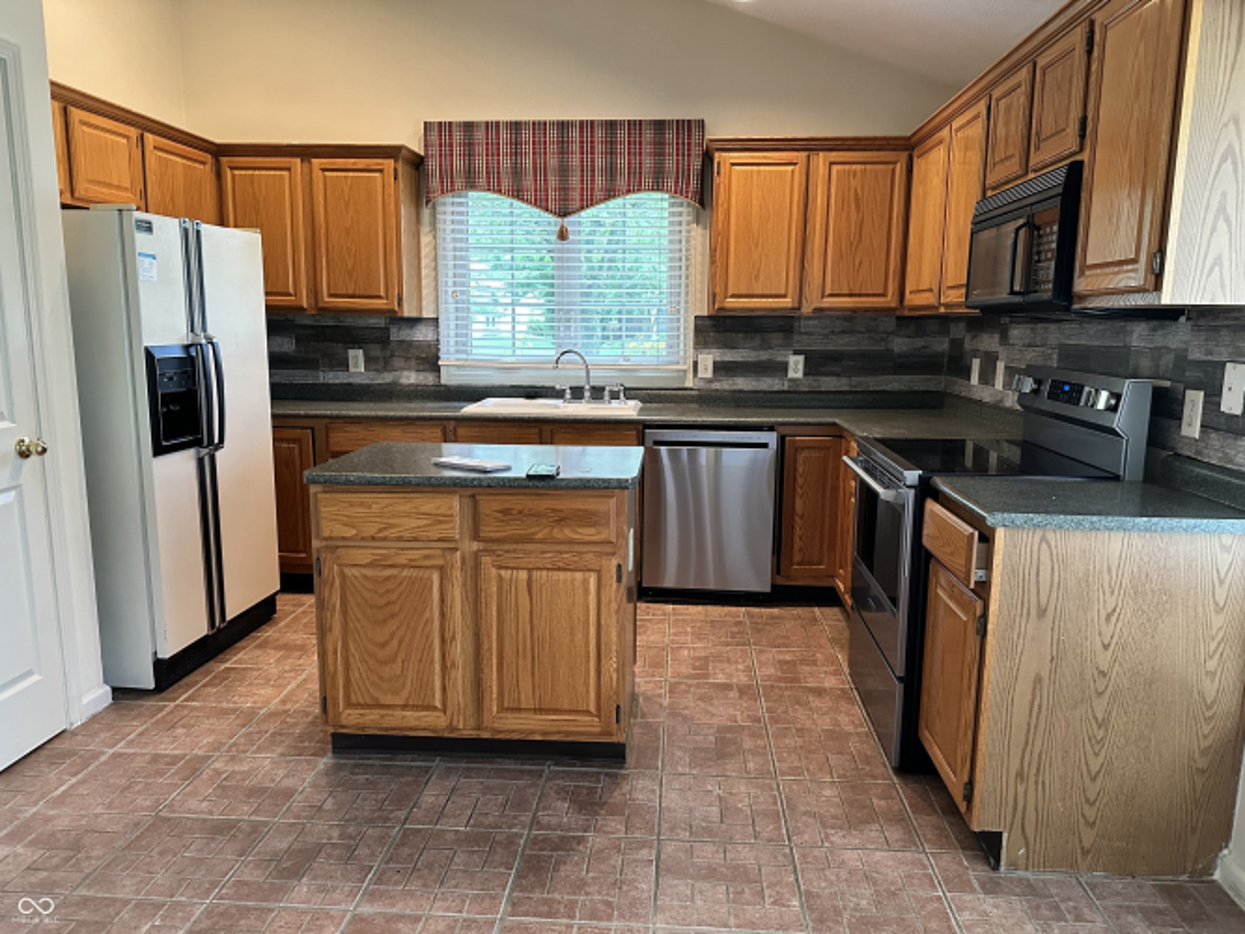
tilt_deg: -8.8
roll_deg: -0.4
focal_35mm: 24
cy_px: 467
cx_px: 622
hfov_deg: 71.6
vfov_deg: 56.8
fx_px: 863
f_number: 1.78
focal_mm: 6.86
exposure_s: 1/60
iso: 500
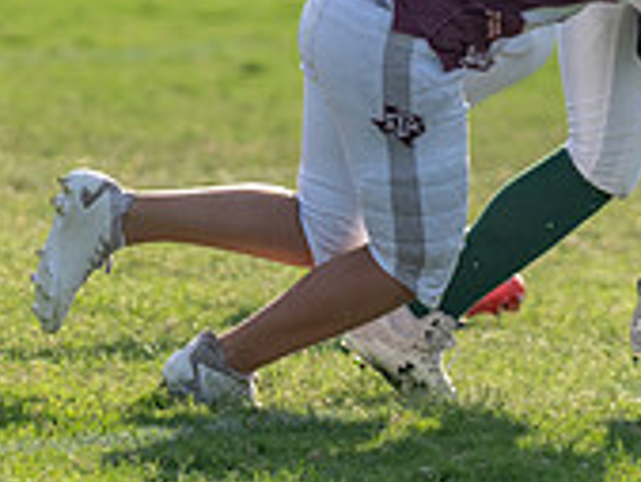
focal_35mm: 850
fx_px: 15751
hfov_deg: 2.3
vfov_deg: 1.8
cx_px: 257
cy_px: 32
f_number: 3.5
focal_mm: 200
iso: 100
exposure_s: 1/1250
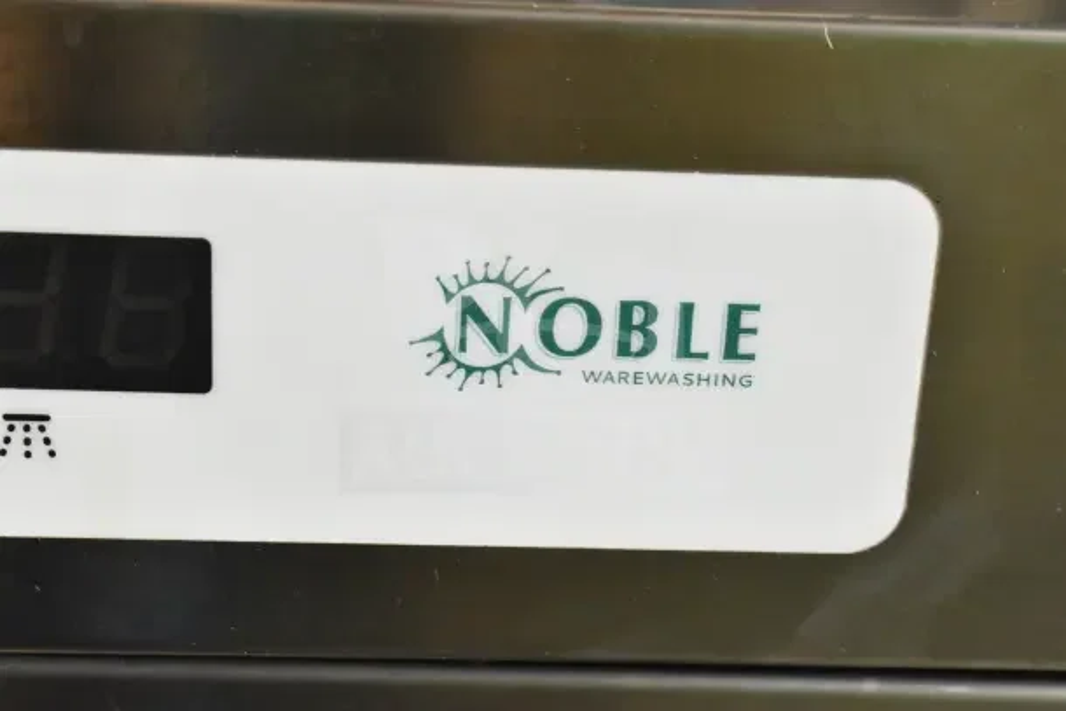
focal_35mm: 82
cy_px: 356
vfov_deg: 16.6
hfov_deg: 24.6
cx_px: 533
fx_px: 2443
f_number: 8
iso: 6400
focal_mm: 55
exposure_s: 1/250
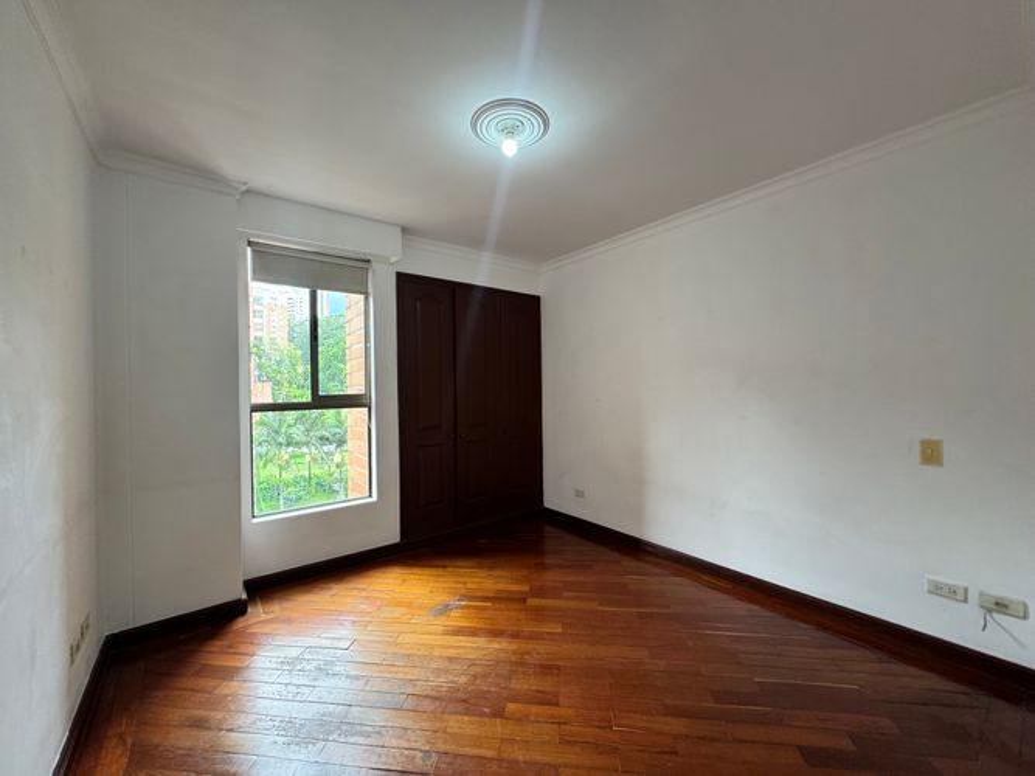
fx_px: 419
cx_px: 518
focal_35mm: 14
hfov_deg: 102.1
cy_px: 388
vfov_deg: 85.7
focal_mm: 2.22
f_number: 2.2
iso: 200
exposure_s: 1/60
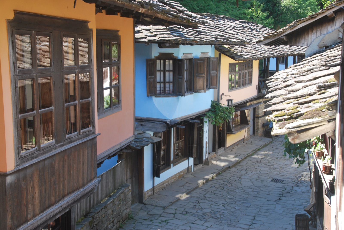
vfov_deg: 28.2
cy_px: 115
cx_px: 172
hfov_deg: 41.1
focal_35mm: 48
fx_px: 459
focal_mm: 32
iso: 200
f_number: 5.6
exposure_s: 1/125
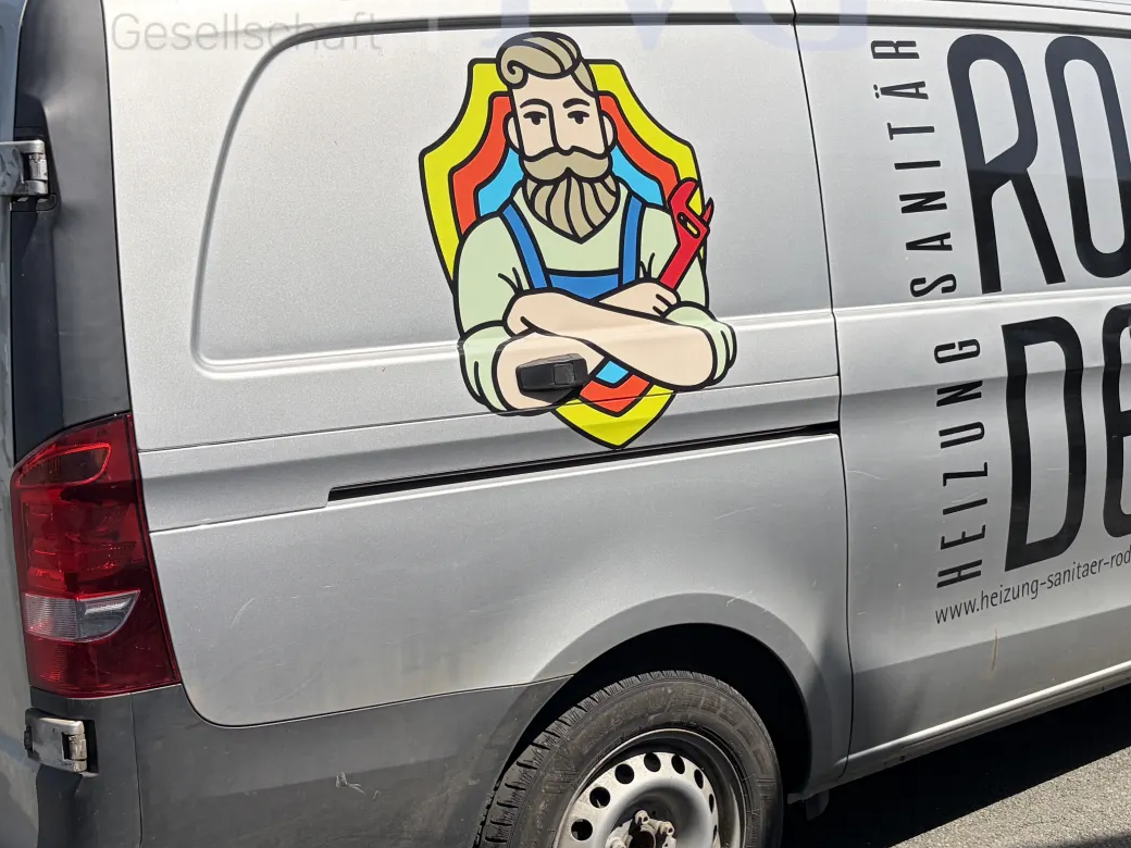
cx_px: 725
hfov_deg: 39.3
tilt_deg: -14.2
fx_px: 1568
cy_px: 515
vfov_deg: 30.2
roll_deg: +1.7
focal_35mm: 48
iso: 50
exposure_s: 1/3448
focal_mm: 5.96
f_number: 1.6
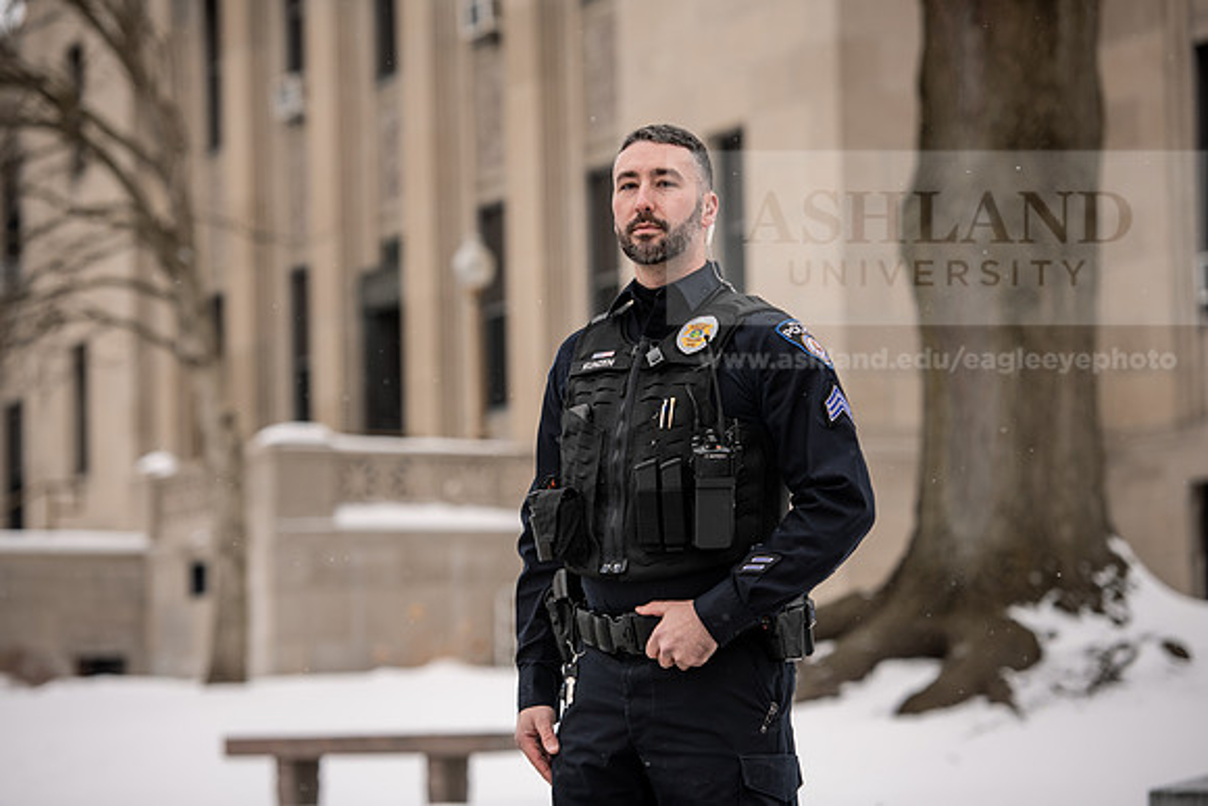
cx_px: 604
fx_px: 4363
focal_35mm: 130
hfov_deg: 15.8
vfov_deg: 10.6
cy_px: 403
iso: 125
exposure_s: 1/640
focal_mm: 130
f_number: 4
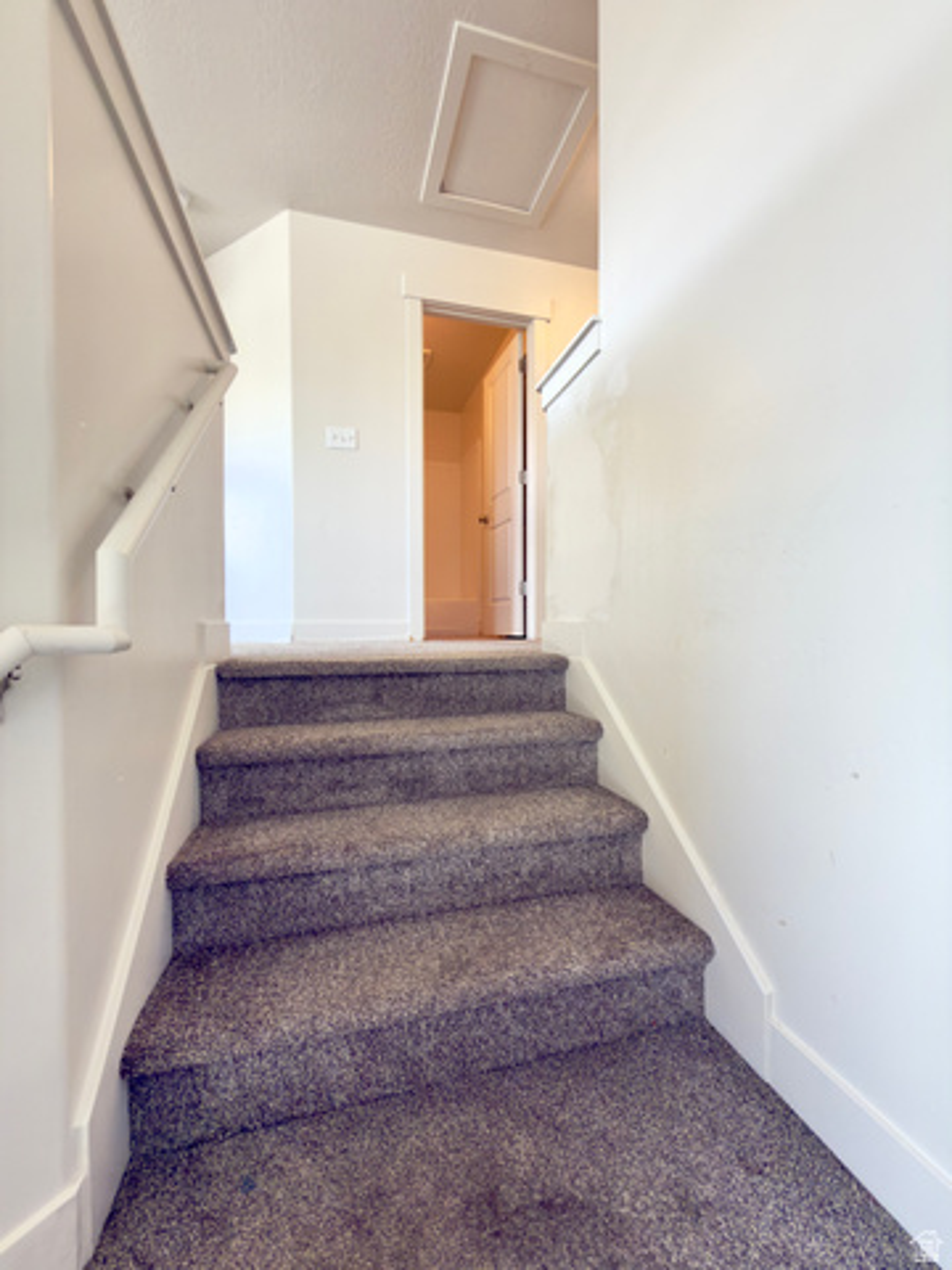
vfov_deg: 102.1
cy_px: 635
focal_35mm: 14
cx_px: 476
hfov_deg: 85.7
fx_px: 513
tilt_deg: -2.0
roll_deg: -0.1
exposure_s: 1/40
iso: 64
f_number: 2.2
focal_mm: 2.22
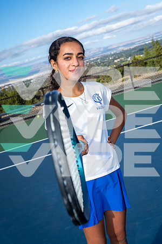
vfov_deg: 41.1
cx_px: 81
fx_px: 324
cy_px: 122
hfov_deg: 28.1
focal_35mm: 48
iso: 100
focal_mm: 48
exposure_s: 1/250
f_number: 8
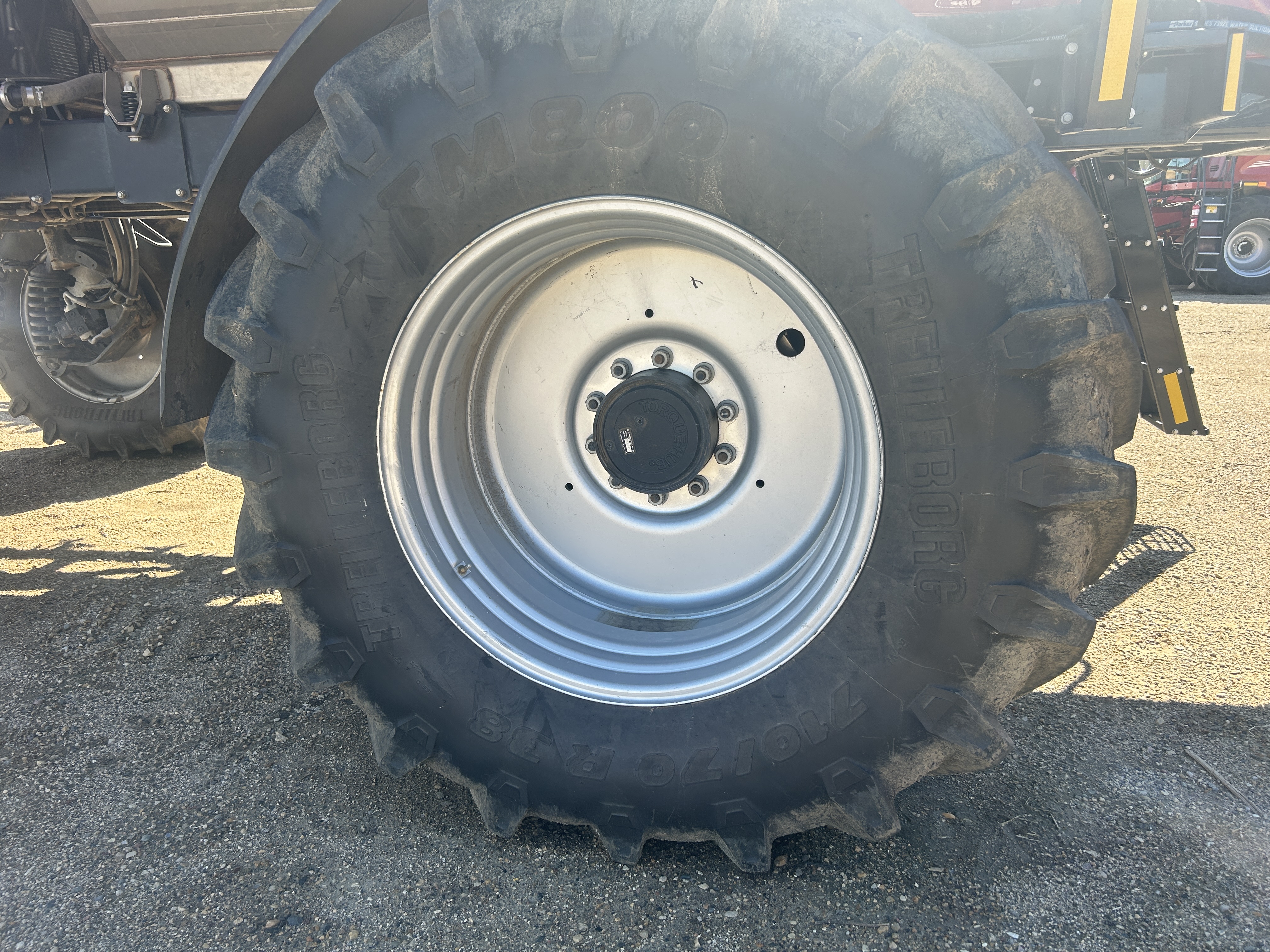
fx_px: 954
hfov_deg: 67.3
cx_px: 635
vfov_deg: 53.1
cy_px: 476
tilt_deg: -15.0
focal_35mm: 26
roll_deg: -0.2
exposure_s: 1/753
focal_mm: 5.7
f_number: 1.5
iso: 50
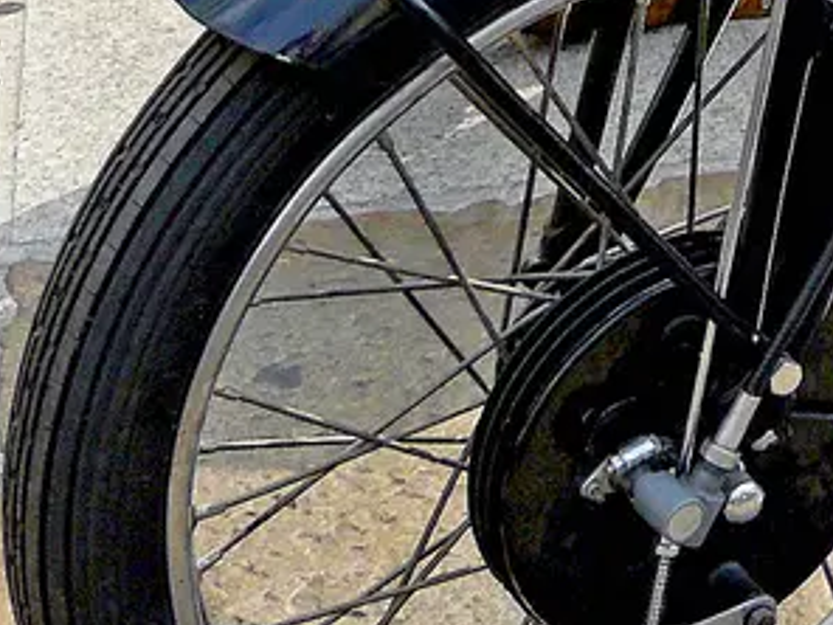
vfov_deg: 10.1
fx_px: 3513
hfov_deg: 12.9
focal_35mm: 146
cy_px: -59
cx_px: 1213
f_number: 4.5
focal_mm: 6
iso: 100
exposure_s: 1/250
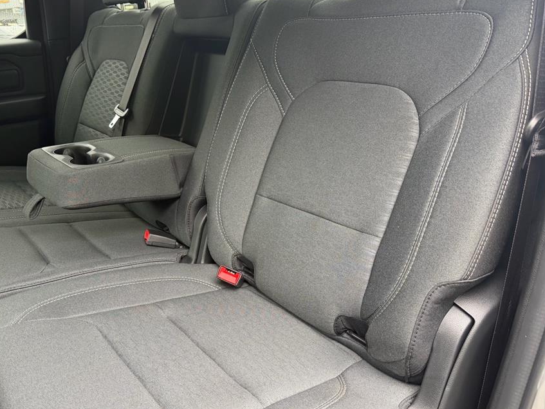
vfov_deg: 48.3
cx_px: 222
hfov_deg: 61.2
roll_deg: +3.7
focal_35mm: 29
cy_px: 211
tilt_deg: -20.9
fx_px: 457
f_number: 1.78
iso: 200
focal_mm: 6.76
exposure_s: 1/111
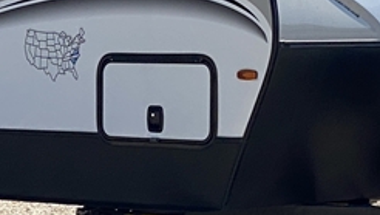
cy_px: 102
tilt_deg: -3.1
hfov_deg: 7.7
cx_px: -83
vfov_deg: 4.4
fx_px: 2784
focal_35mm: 276
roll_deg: -0.5
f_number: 2
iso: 20
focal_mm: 6
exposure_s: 1/1497
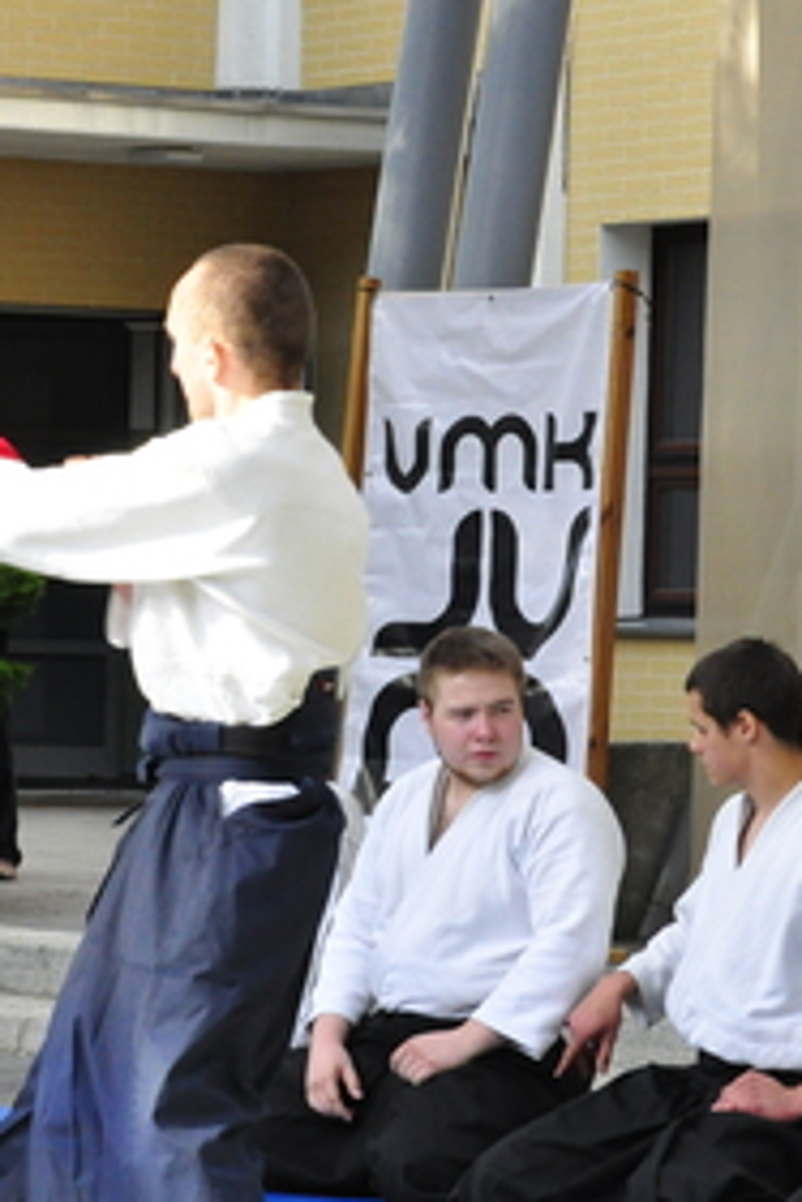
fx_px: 5940
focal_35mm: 178
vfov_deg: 11.5
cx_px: 0
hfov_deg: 7.7
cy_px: 676
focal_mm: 52
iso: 1250
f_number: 13
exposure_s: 1/250
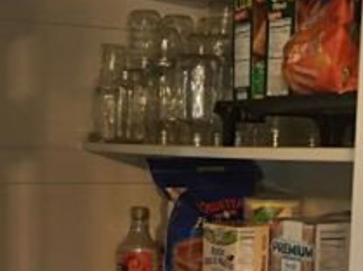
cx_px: 168
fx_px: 932
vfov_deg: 16.0
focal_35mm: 89
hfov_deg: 22.0
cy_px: 307
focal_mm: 4.15
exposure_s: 1/4
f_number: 2.2
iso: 64
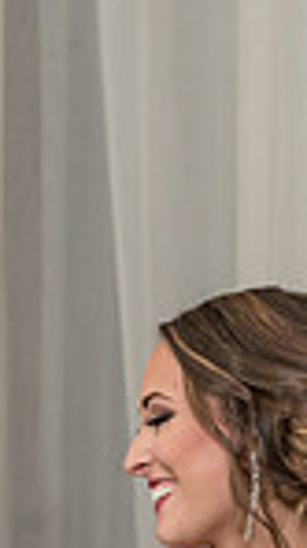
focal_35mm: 337
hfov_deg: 3.6
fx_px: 4888
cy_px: 436
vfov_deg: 6.4
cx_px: -44
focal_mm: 73
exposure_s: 1/200
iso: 2000
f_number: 4
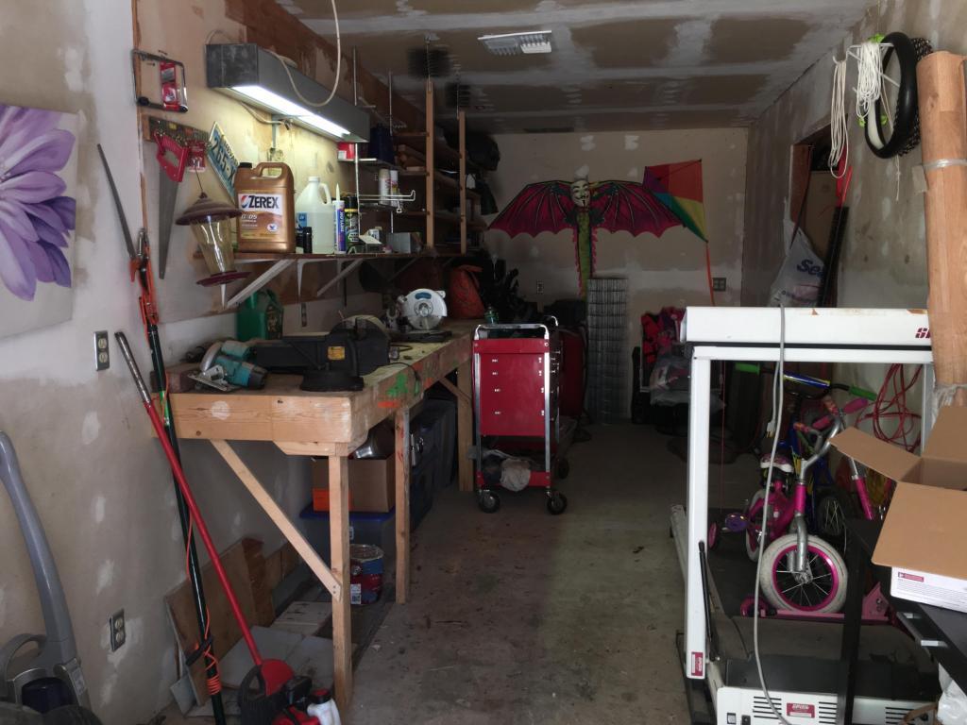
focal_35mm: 29
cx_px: 484
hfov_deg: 61.7
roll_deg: +0.2
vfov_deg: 48.2
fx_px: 810
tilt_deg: -6.8
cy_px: 362
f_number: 2.2
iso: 32
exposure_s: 1/30
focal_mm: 4.15
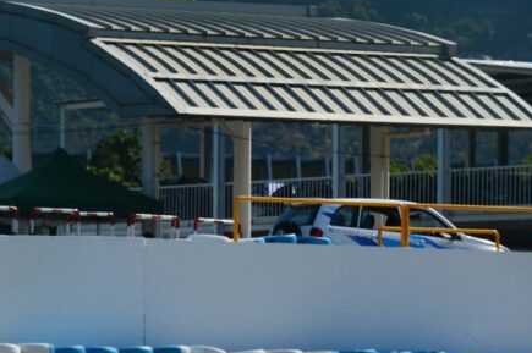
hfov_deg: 6.7
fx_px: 4517
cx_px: -79
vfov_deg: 4.5
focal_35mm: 306
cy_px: 212
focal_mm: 130
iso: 100
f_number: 4
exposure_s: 1/1000
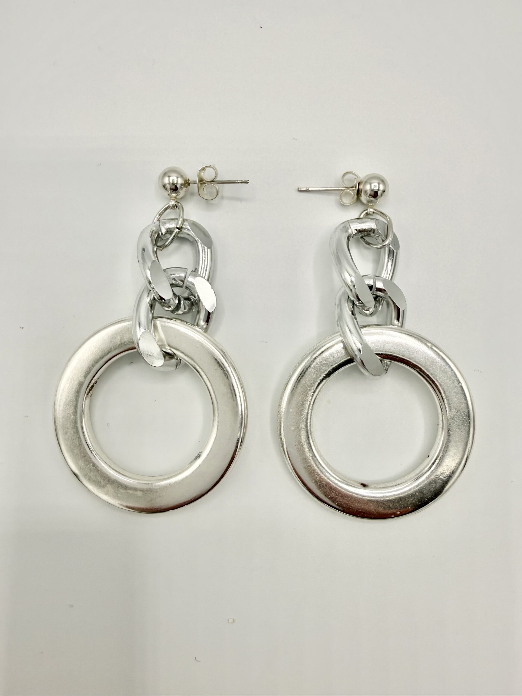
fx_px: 483
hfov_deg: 56.8
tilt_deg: -85.9
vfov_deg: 71.6
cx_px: 261
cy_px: 348
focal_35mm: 24
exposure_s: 1/2132
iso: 40
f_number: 2.2
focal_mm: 2.22
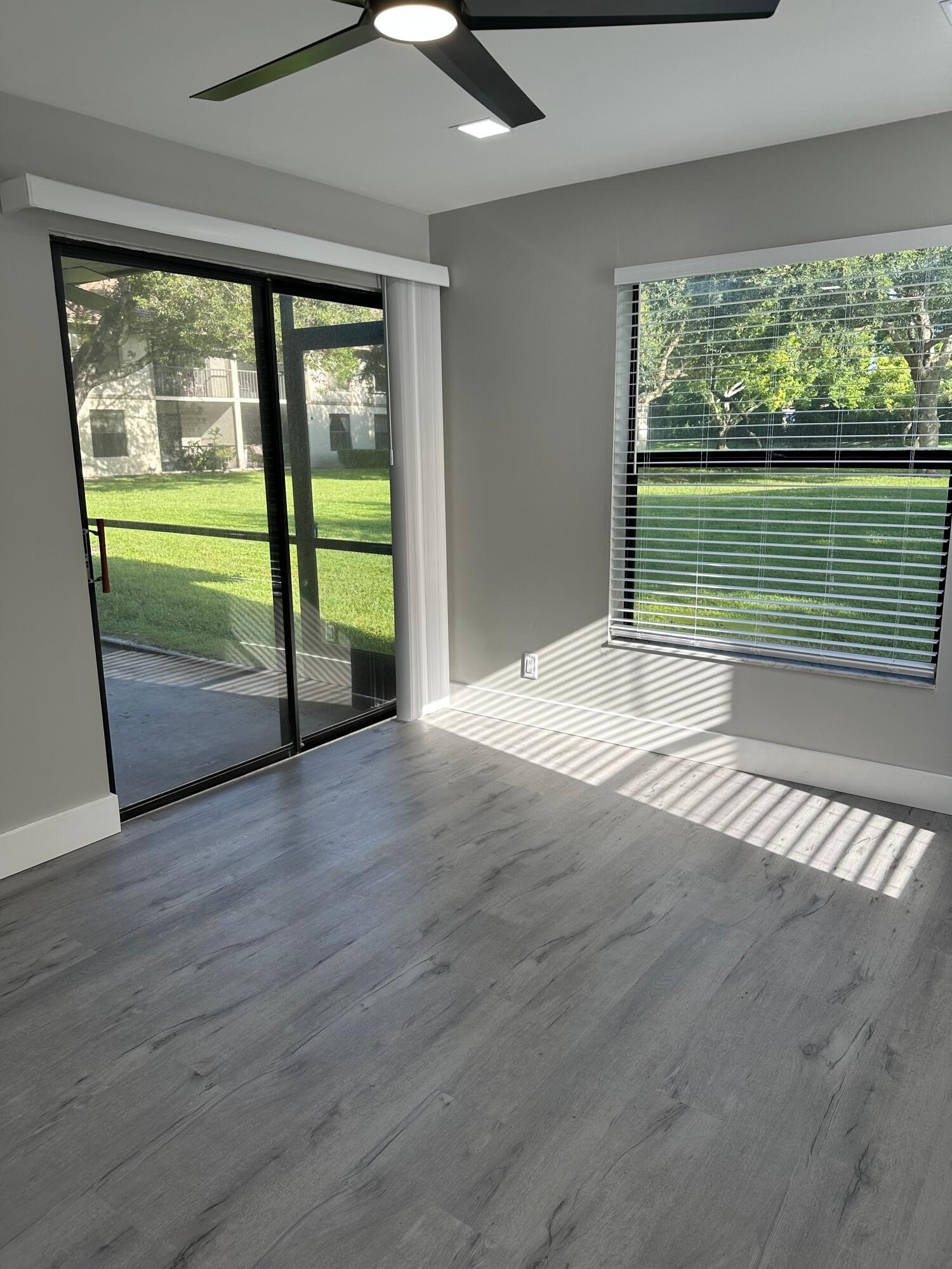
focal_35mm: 24
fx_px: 880
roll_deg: +0.8
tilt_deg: -12.3
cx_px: 476
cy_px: 634
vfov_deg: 71.6
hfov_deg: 56.8
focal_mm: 6.86
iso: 80
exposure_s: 1/322
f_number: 1.78
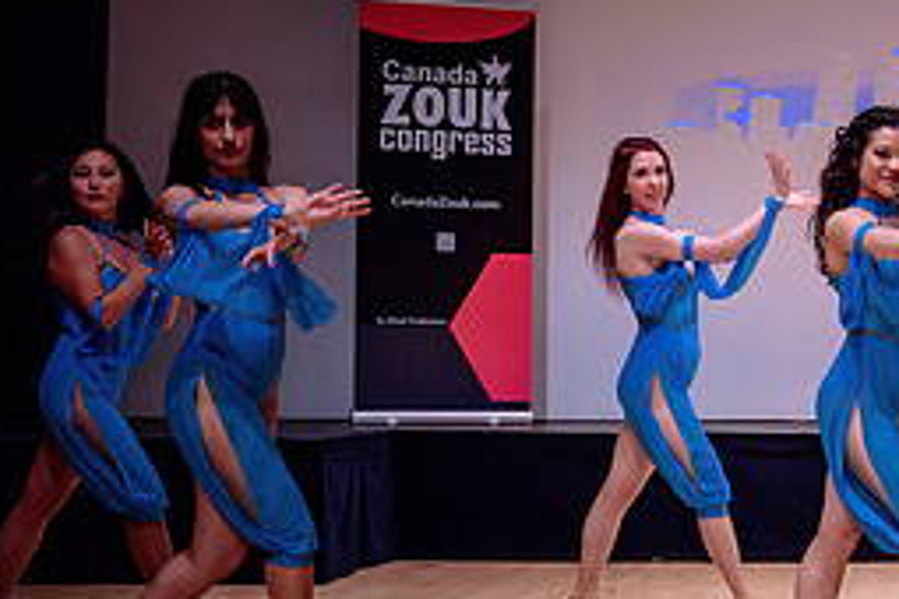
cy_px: 295
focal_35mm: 100
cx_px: 1073
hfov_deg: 19.3
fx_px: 2497
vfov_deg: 13.7
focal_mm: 41
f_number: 2.8
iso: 1600
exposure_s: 1/640
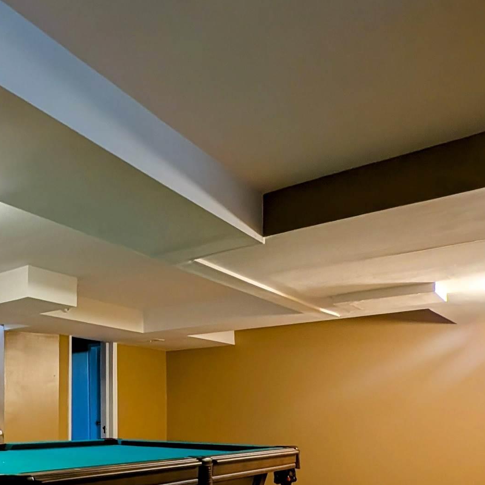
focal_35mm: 31
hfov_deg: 43.3
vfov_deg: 49.3
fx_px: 491
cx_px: -23
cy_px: 392
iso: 159
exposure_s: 1/24
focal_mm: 2.23
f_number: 1.95
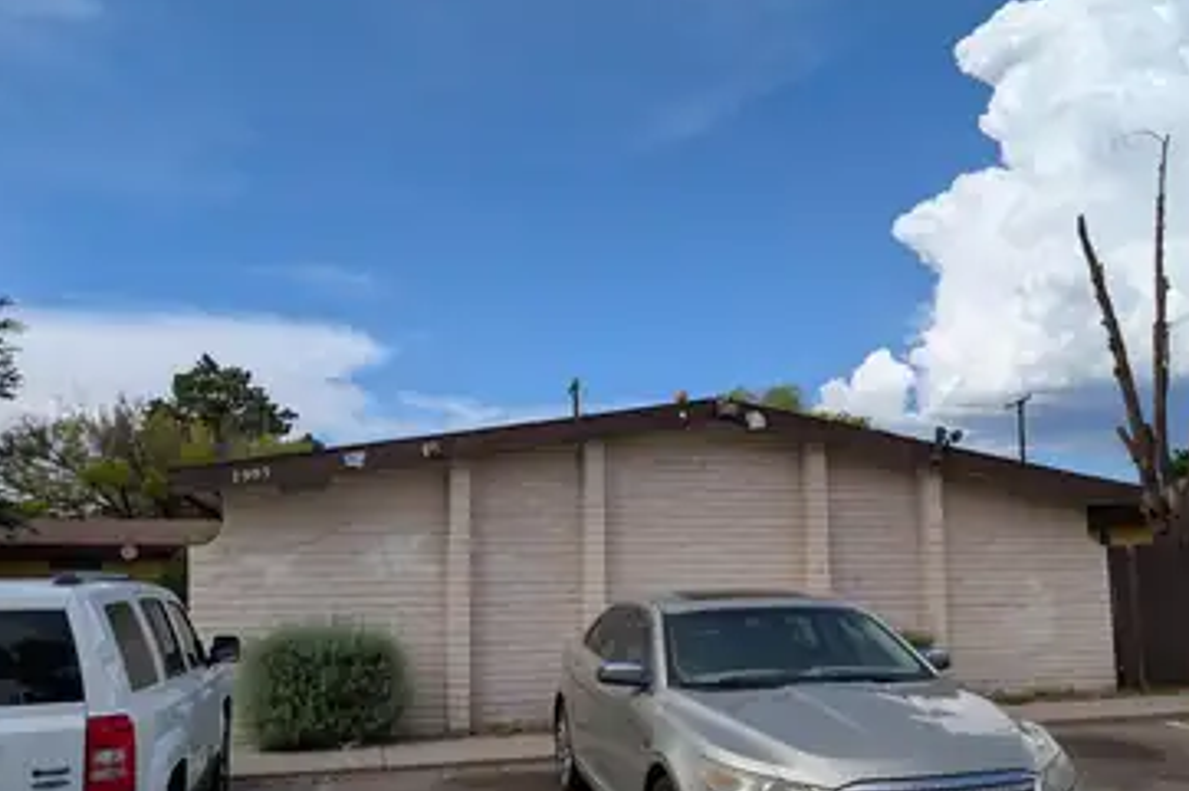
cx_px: 634
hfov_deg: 63.6
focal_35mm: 29
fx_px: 957
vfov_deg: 44.6
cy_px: 489
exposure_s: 1/2037
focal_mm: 6.9
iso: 22
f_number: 1.68
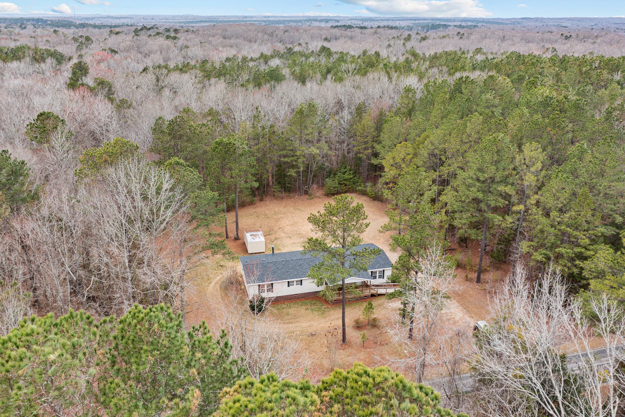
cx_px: 312
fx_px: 486
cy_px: 208
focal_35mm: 28
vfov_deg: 46.4
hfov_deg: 65.5
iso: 100
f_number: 4.5
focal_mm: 10.26
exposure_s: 1/120
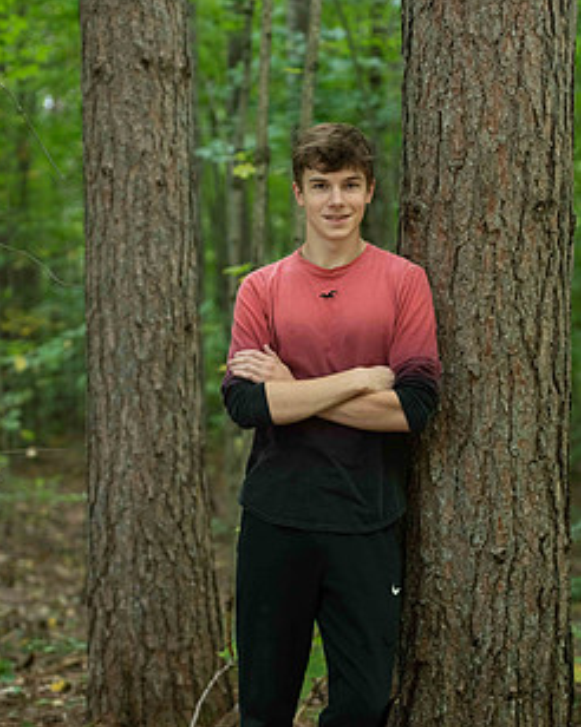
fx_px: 2065
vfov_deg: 20.0
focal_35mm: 96
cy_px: 375
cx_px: 286
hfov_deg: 16.0
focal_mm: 70
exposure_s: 1/200
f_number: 2.8
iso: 800
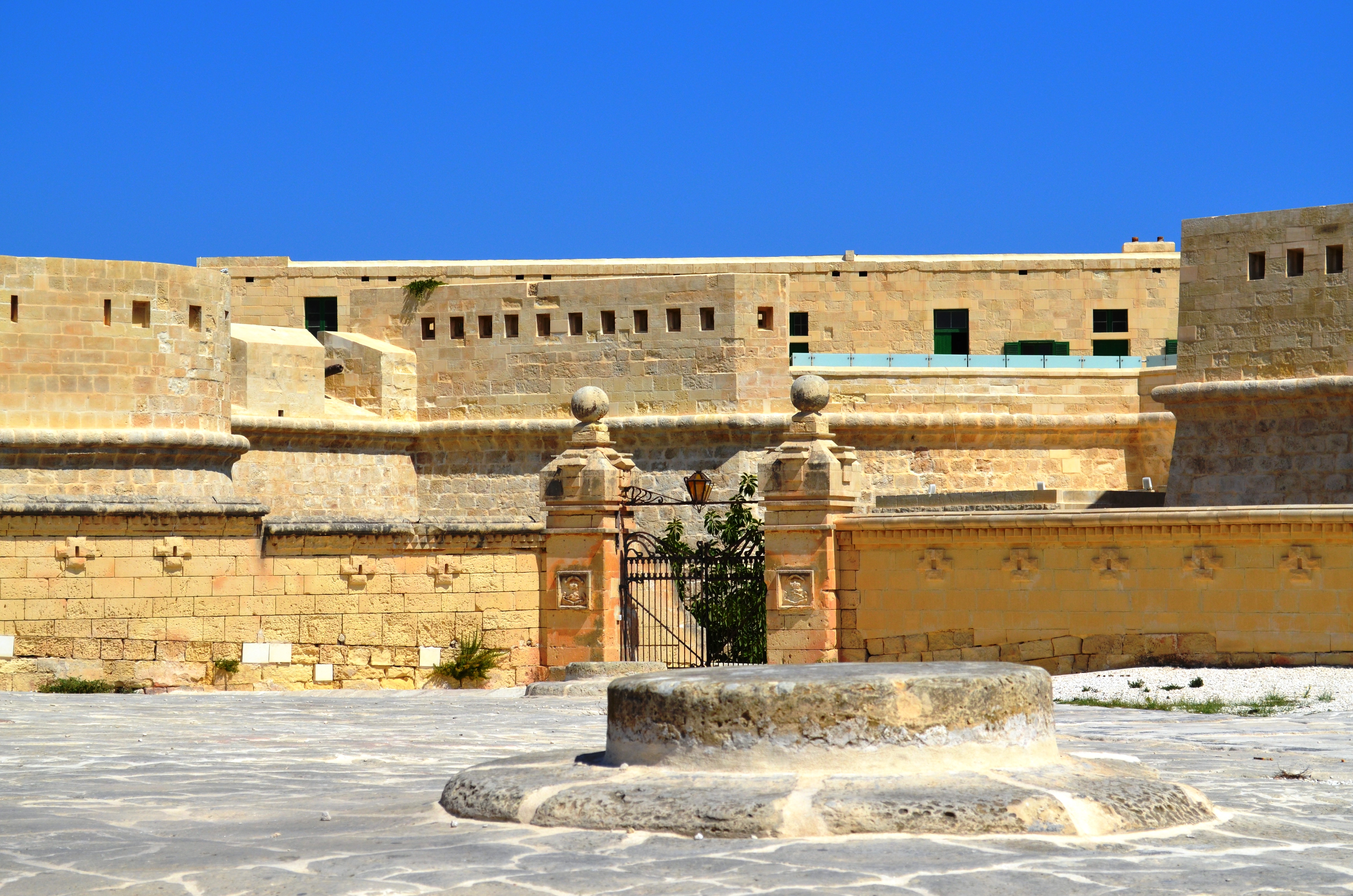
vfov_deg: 18.8
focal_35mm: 72
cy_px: 448
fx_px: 2700
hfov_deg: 28.1
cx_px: 676
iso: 360
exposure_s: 1/2000
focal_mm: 48
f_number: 8
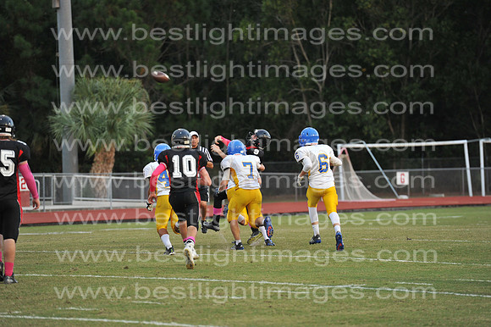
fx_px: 2658
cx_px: 246
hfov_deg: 10.6
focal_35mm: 195
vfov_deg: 7.0
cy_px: 164
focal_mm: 195
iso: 1250
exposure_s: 1/320
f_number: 3.5
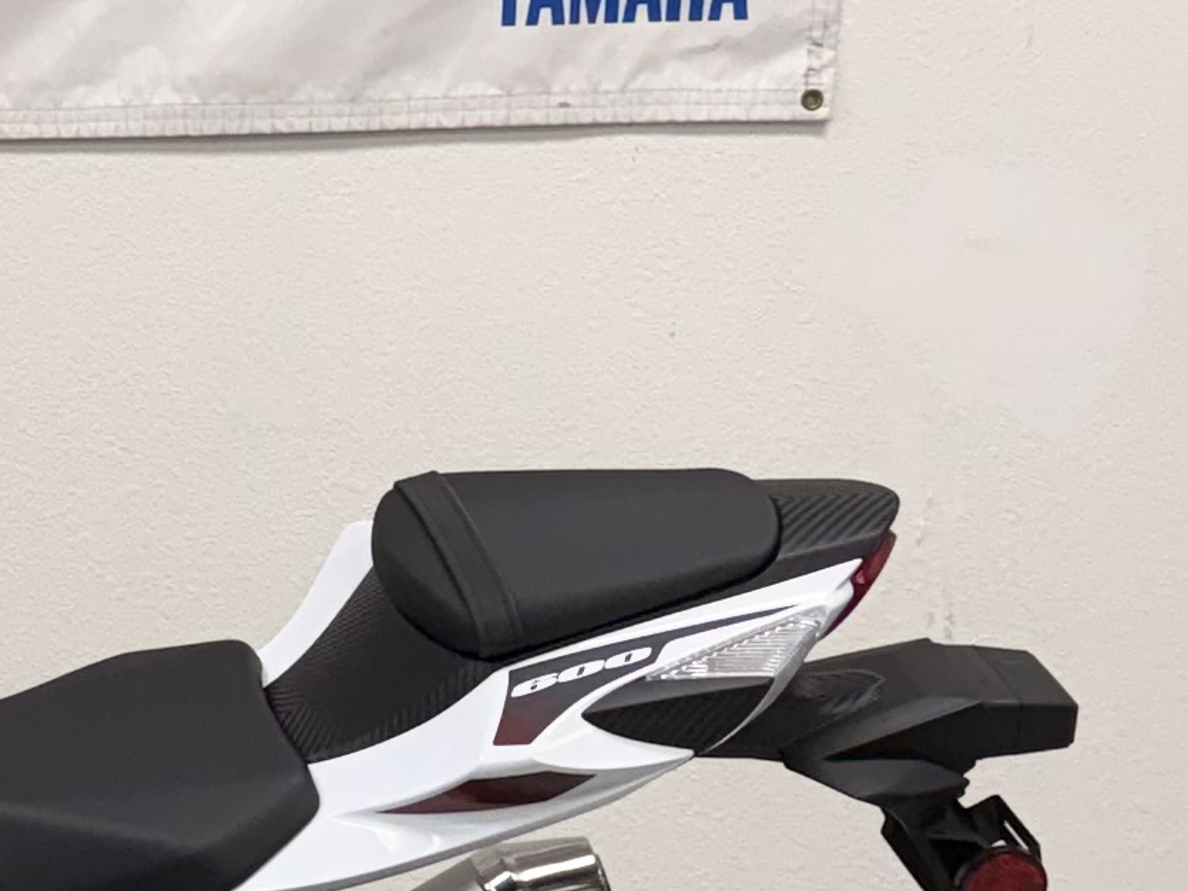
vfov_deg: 12.8
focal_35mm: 116
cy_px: 601
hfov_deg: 15.8
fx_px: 3982
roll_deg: +0.2
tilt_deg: -12.5
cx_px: -504
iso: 125
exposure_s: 1/120
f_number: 1.78
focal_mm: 6.76
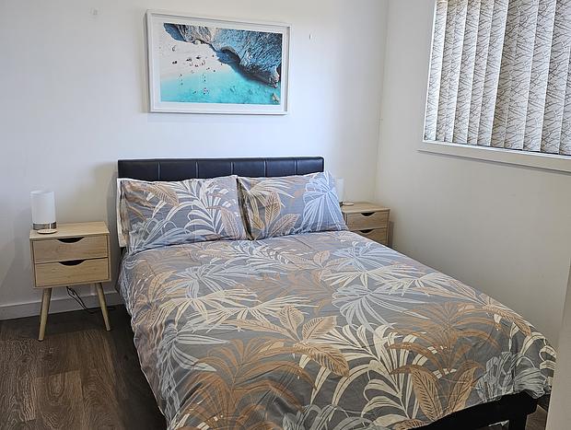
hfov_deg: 73.8
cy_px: 215
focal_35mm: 23
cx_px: 286
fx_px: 380
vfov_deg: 59.0
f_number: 1.7
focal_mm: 6.3
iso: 100
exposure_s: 1/100
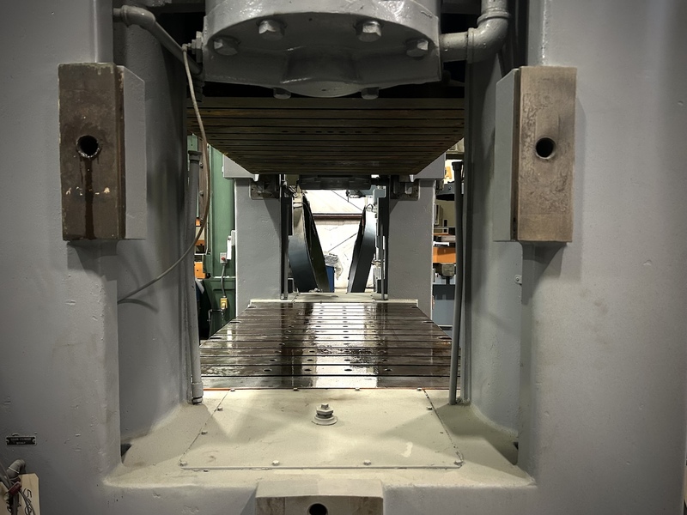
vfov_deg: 53.1
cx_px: 344
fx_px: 516
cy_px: 258
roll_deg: +0.7
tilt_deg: -2.9
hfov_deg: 67.3
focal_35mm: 26
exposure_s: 1/30
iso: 640
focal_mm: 5.7
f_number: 1.5
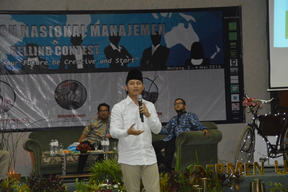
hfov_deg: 16.1
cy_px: 96
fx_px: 1019
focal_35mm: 128
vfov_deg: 10.7
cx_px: 144
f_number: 5.6
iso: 3200
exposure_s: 1/60
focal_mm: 85
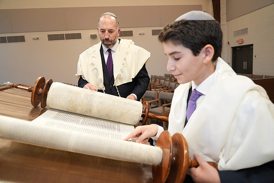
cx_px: 137
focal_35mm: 24
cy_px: 92
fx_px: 183
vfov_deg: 53.2
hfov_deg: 73.7
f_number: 4
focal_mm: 24
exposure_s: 1/80
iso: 640
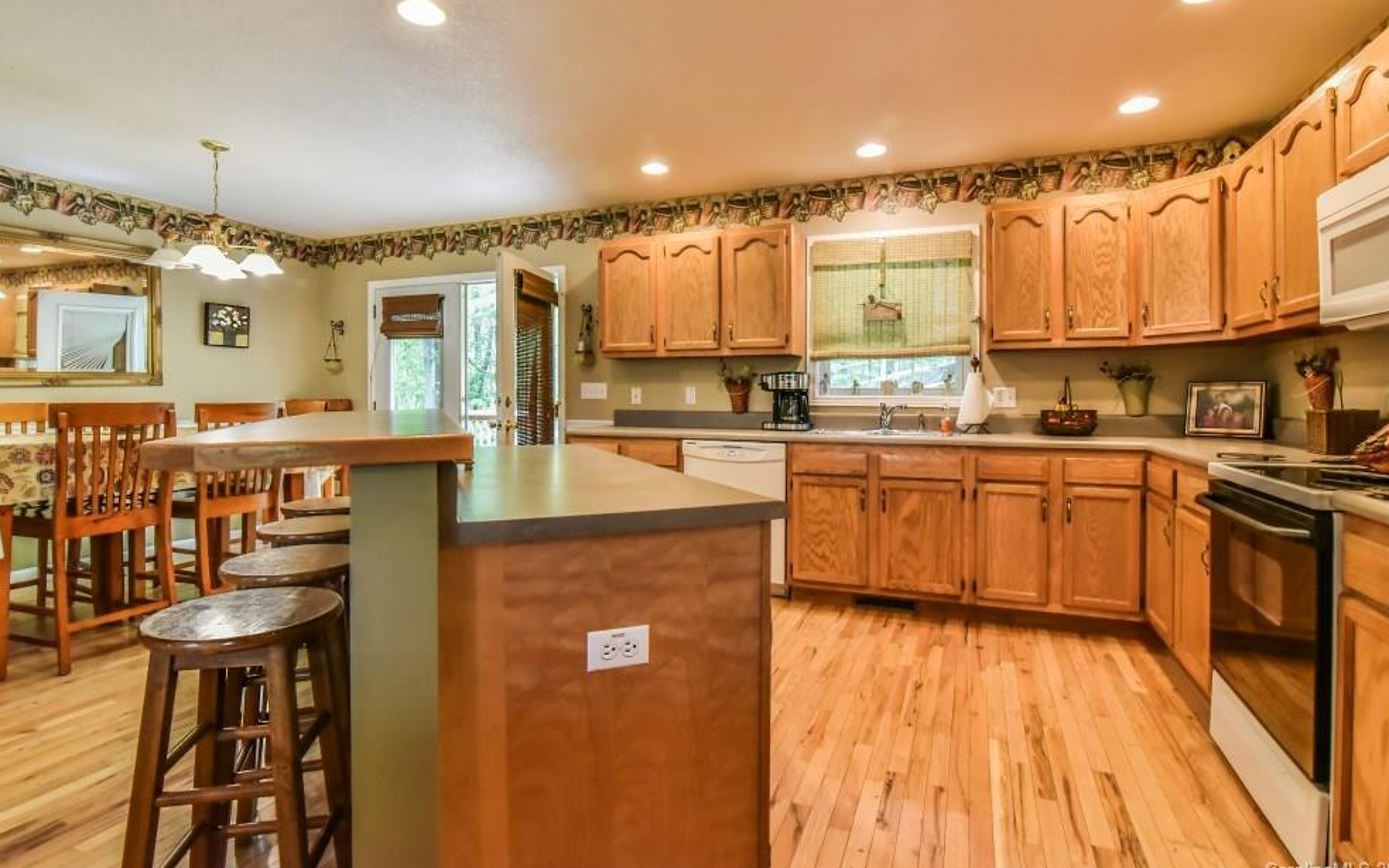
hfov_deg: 94.4
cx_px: 704
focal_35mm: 17
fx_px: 643
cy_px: 400
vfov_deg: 67.9
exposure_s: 1/80
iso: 4000
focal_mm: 16
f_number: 9
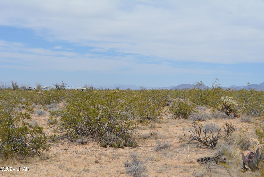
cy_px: 88
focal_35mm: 66
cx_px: 132
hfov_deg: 30.5
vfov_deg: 20.6
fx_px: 484
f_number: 9
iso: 100
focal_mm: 44
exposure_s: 1/320
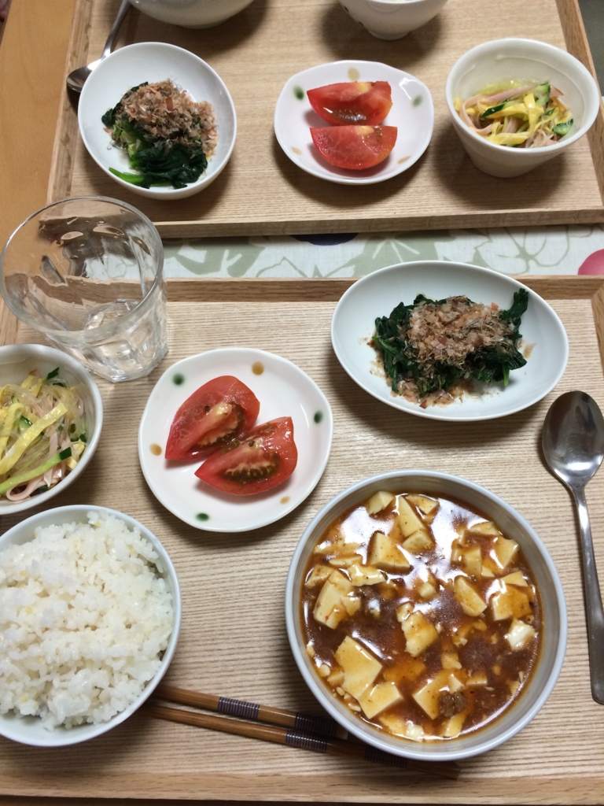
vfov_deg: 60.0
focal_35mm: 30
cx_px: 302
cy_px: 403
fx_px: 698
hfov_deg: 46.8
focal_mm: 4.12
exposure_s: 1/30
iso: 64
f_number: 2.2
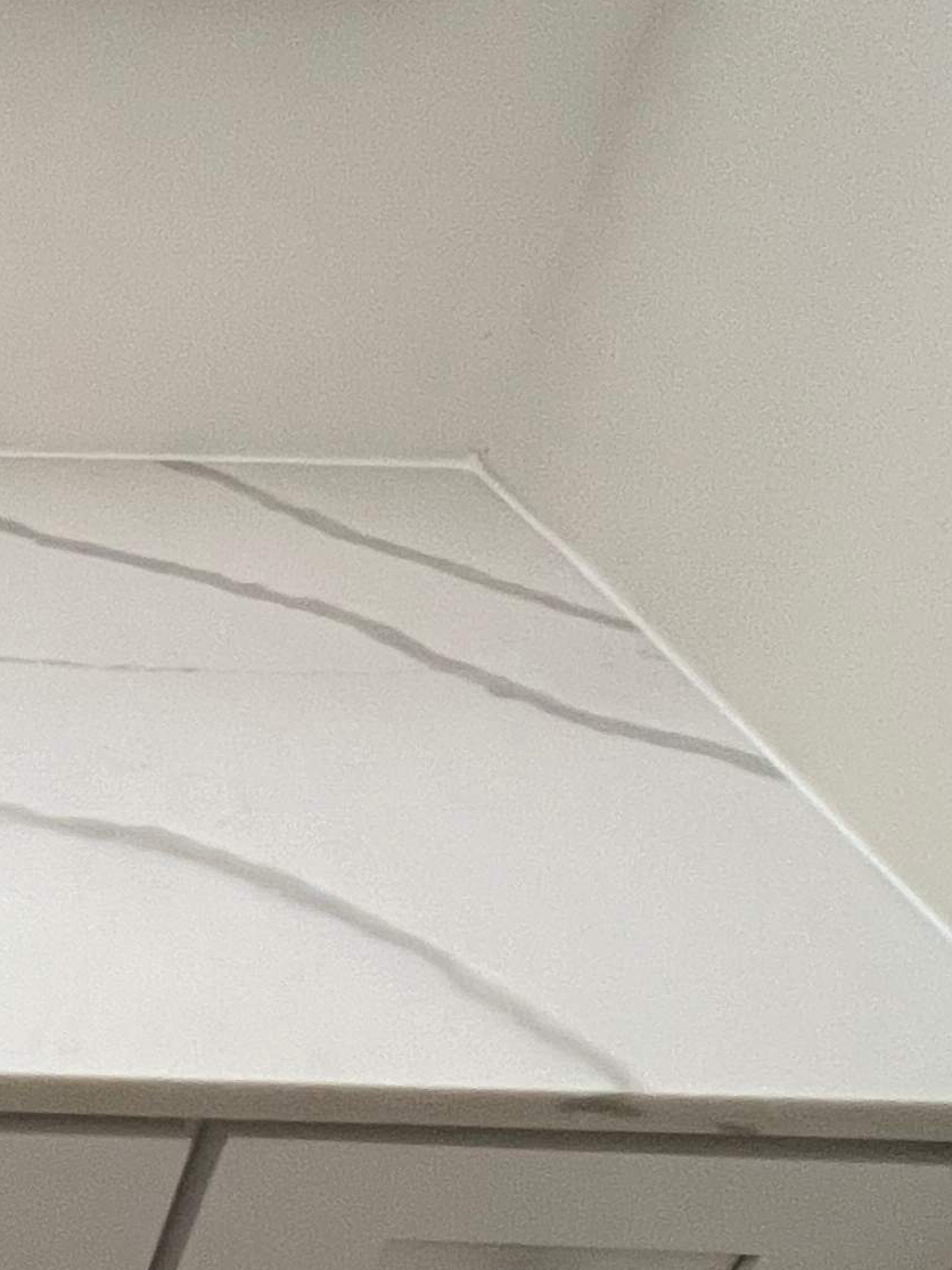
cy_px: 976
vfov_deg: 39.2
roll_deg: -1.9
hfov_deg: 23.5
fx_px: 1724
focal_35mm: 47
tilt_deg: -38.3
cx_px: -541
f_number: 1.8
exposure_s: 1/60
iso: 320
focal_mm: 1.57
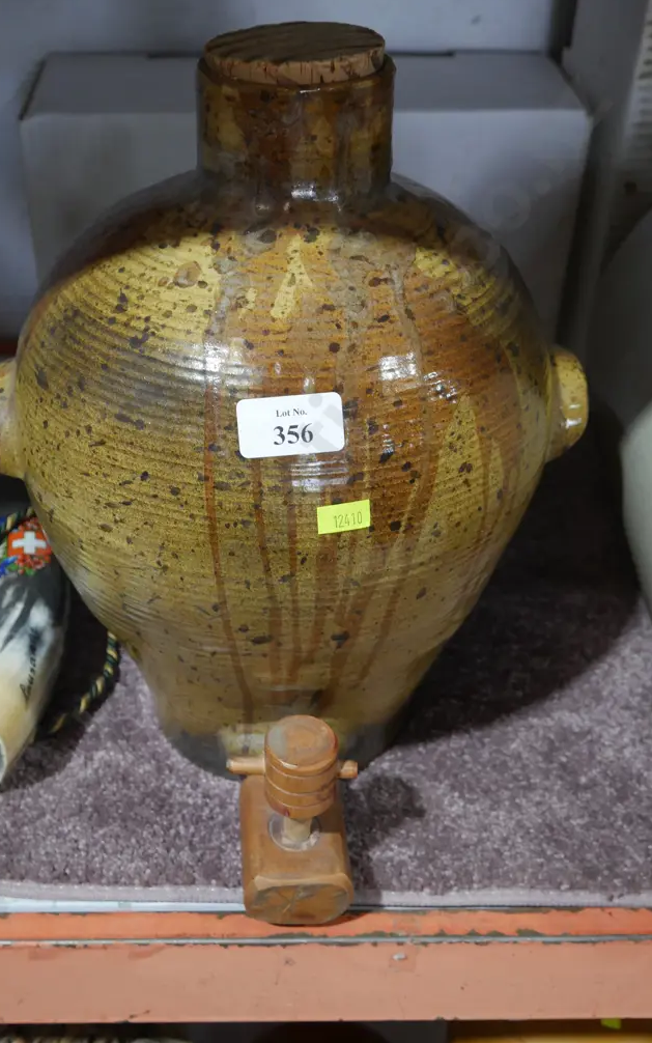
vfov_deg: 48.2
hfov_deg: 31.2
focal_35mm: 41
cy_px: 513
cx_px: 275
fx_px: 1165
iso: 640
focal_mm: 19
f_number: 4.1
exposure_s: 1/60
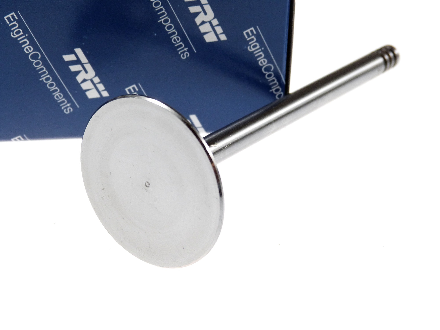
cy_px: 165
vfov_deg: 16.4
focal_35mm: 90
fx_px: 1144
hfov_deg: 21.8
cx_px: 220
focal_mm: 16.1
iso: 250
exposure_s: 1/250
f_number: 4
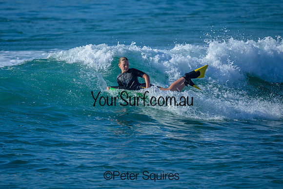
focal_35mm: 970
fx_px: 7630
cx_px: 116
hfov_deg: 2.1
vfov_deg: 1.4
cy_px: 74
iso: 320
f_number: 6.3
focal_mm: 800
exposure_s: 1/2000
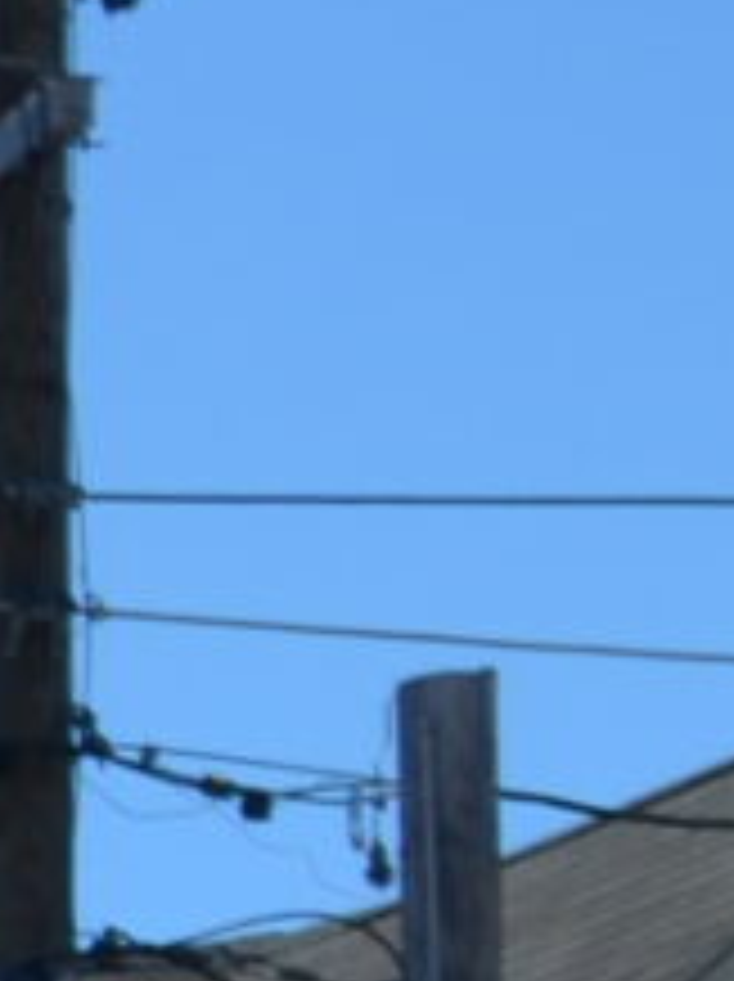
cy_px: 2925
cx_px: -3607
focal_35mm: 440
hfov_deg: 3.1
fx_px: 12464
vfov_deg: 4.3
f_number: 8
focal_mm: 26
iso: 100
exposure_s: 1/250
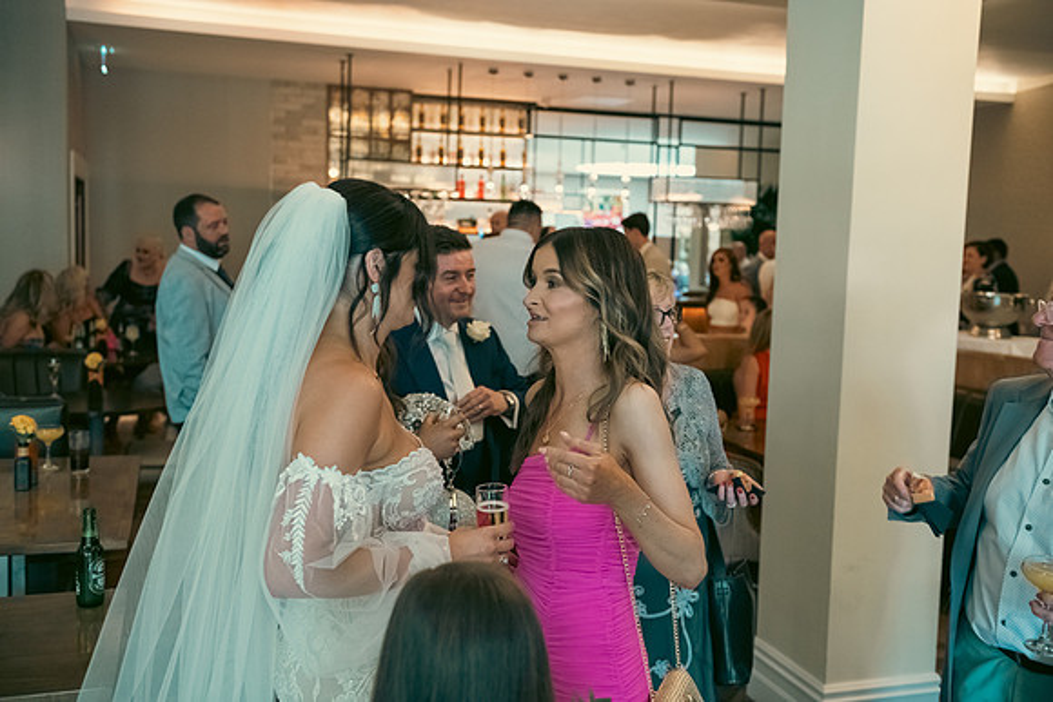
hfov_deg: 50.7
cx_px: 526
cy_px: 351
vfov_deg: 35.1
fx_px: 1112
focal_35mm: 38
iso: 2000
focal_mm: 38
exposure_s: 1/160
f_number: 3.5
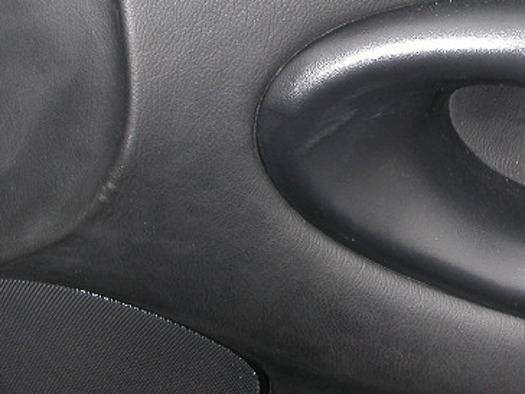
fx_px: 986
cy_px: 107
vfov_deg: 22.4
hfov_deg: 29.8
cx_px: 306
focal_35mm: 65
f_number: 4.5
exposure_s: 1/59.9
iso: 101
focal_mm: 5.6
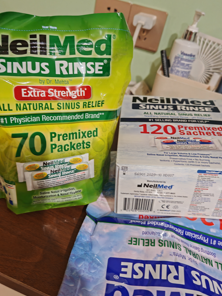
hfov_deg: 49.7
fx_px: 239
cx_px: 115
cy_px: 150
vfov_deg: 63.4
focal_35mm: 28
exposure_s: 1/33
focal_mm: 6.67
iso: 1250
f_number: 1.9
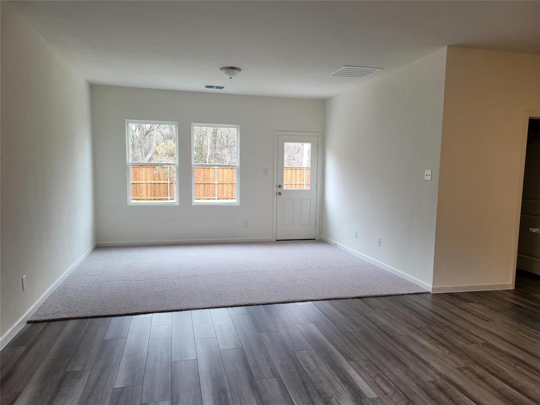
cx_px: 270
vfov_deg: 53.1
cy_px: 202
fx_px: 406
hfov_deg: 67.3
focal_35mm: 26
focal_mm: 5.4
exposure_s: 1/119
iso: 80
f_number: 1.8
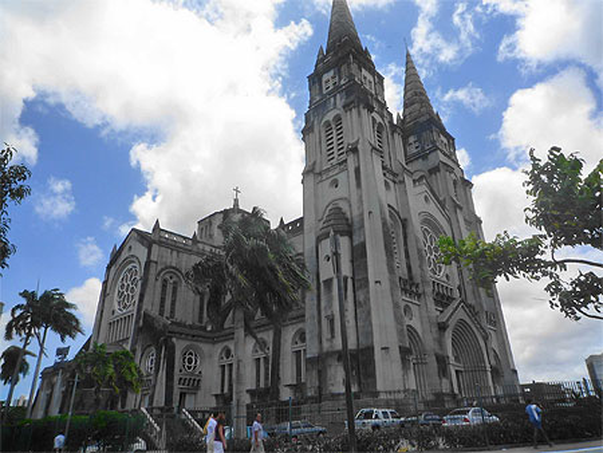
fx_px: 436
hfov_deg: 69.4
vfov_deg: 54.9
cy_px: 226
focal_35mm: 25
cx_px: 302
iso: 160
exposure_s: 1/800
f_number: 5
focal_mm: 4.4
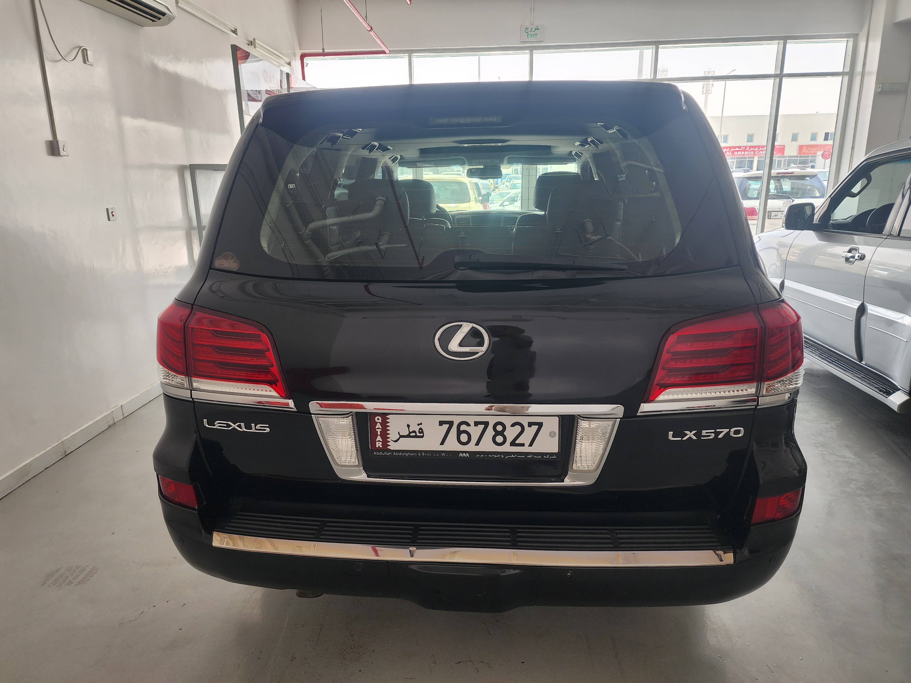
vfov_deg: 58.9
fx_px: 605
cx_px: 456
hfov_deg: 73.9
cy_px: 342
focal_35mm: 23
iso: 80
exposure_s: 1/180
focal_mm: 6.4
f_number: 1.8
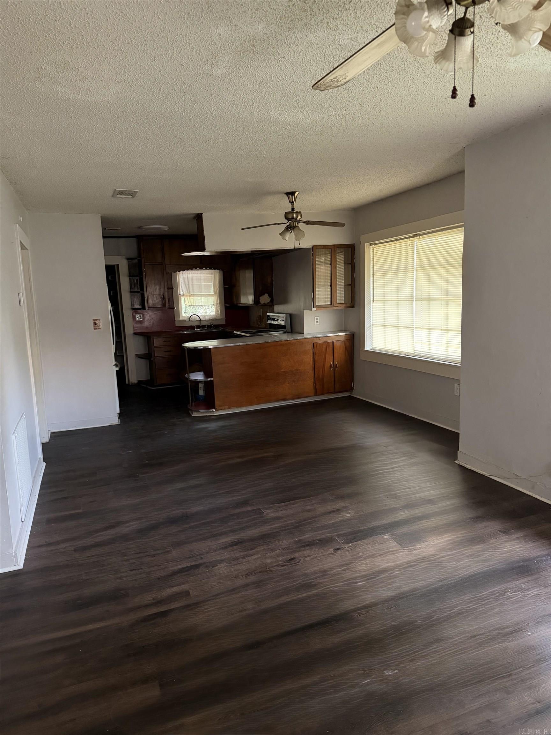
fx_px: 509
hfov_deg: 56.8
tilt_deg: -8.5
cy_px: 368
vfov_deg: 71.6
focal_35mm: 24
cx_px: 276
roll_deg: +2.4
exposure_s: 1/32
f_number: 1.78
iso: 1000
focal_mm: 6.76
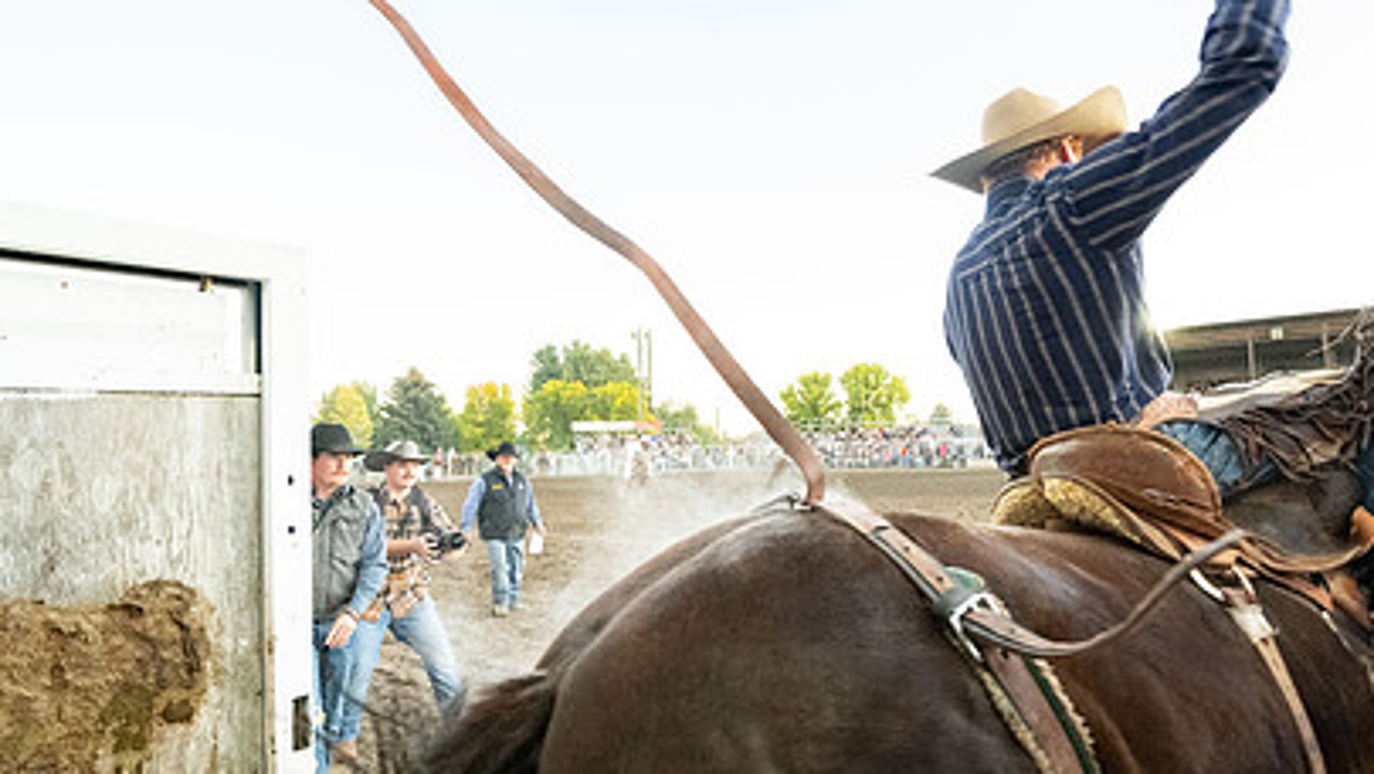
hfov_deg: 83.4
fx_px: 765
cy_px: 412
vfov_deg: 53.6
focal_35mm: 21
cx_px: 774
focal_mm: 14
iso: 4000
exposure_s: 1/500
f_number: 4
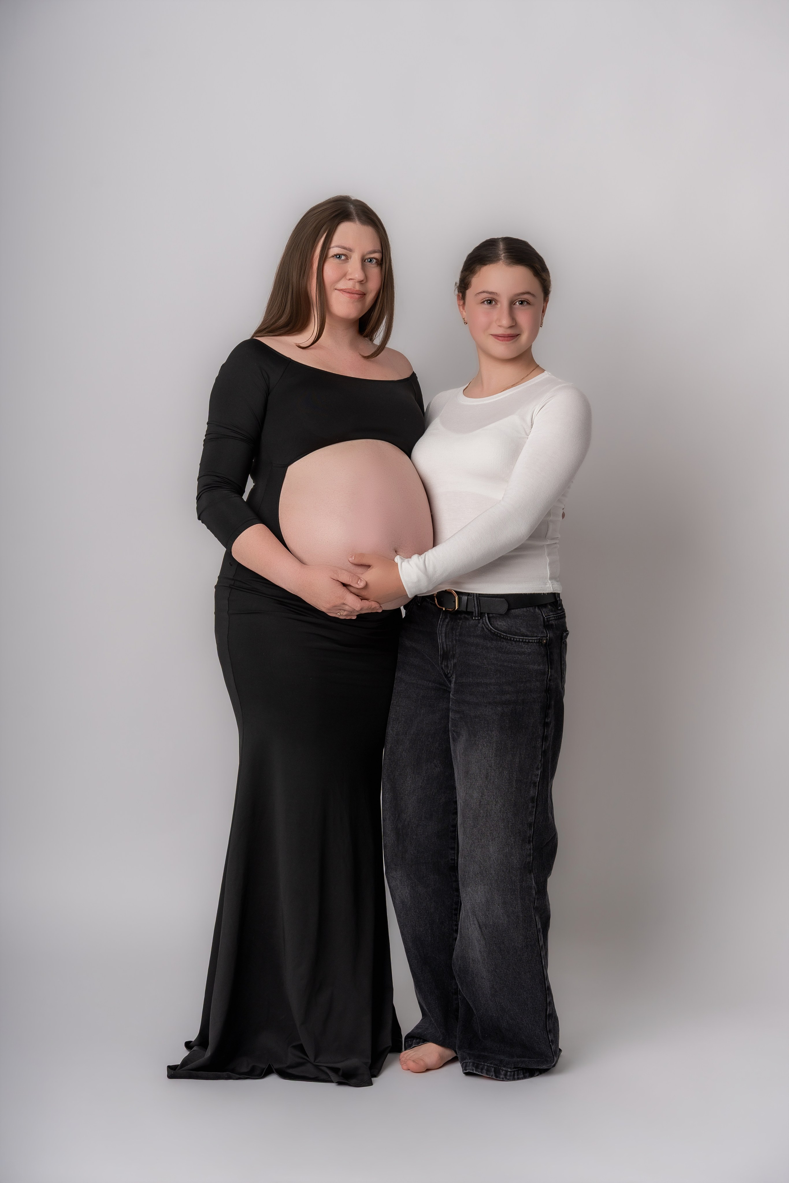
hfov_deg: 18.2
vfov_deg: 27.0
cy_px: 592
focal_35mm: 75
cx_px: 394
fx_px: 2465
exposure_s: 1/160
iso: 100
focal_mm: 75
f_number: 8
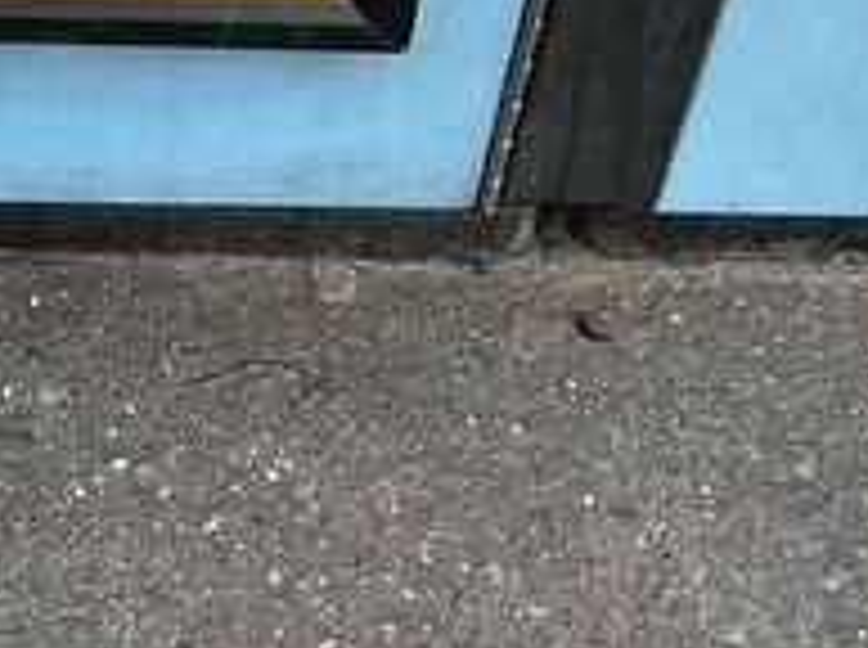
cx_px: -148
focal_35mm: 108
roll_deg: -1.3
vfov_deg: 12.0
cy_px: -684
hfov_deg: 17.5
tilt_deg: -40.6
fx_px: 2703
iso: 50
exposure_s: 1/122
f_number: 1.6
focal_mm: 5.1
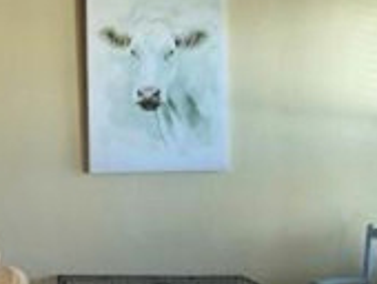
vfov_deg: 13.6
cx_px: -155
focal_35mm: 109
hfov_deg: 16.7
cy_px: 71
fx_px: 1189
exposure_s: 1/24
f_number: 1.8
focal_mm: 3.99
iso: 40
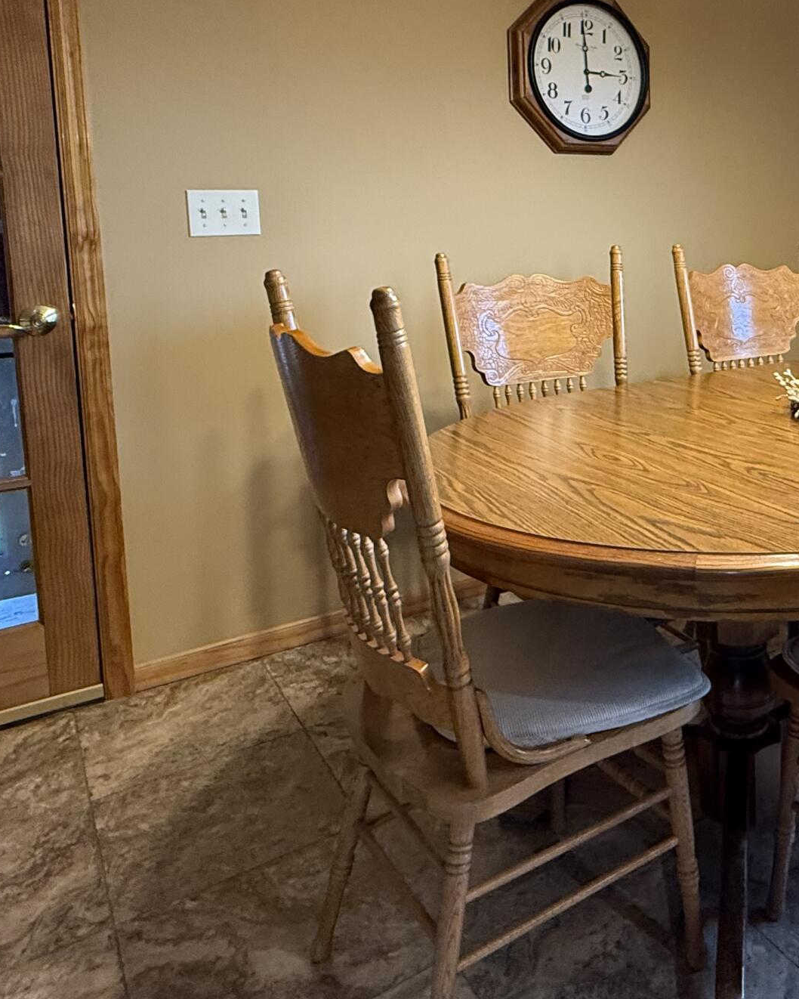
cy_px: 314
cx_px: 701
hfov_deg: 43.5
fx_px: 916
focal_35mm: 31
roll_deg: +0.2
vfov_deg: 55.7
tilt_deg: -6.2
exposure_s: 1/60
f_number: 2.2
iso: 320
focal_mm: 2.22
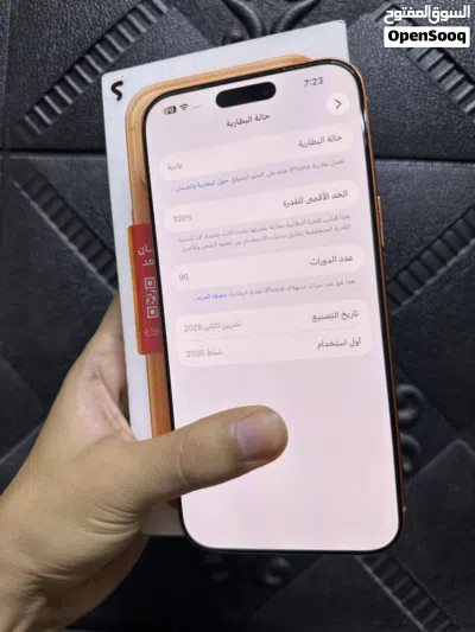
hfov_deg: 56.8
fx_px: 439
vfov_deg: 71.6
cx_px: 238
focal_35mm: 24
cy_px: 316
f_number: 1.78
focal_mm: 6.86
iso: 125
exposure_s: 1/96
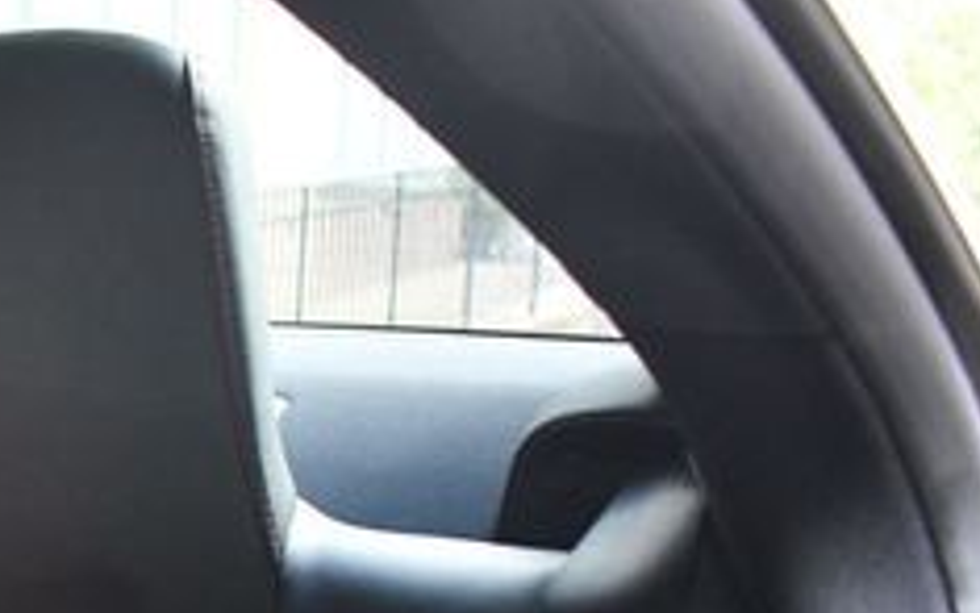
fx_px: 2004
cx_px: -334
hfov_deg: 23.8
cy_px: 842
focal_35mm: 75
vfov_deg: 16.3
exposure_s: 1/125
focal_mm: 18
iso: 2800
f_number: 3.5
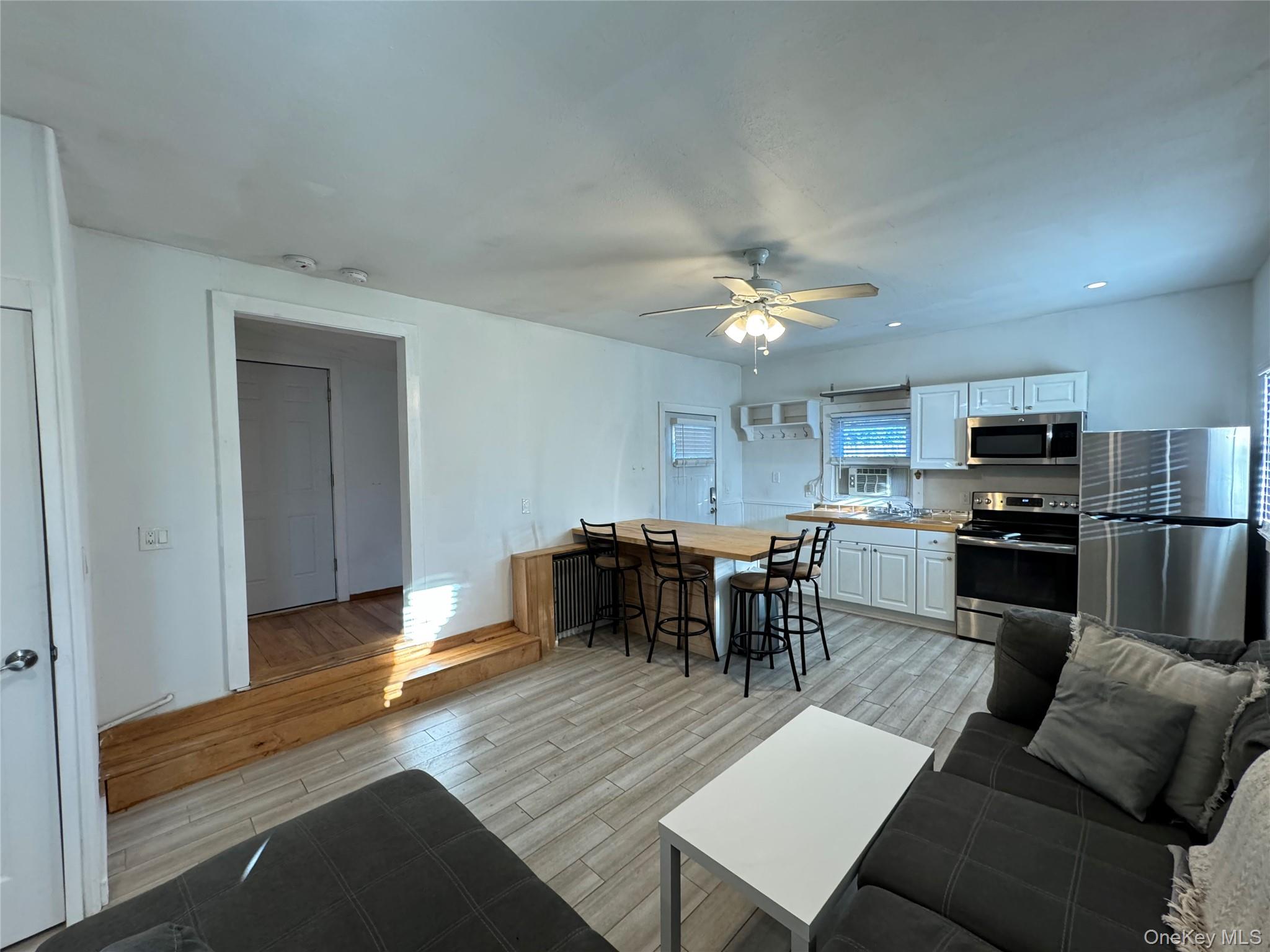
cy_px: 476
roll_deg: +1.0
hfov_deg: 102.1
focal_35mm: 14
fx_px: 514
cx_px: 635
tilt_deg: -1.4
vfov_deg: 85.7
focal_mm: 2.22
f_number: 2.2
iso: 320
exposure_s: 1/60
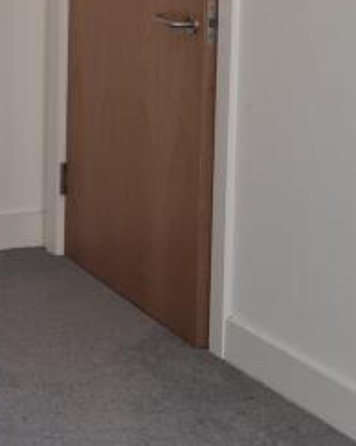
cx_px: -171
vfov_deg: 17.2
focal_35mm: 107
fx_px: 1411
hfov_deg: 13.6
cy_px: -75
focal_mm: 5.4
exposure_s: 1/100
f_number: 1.8
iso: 160
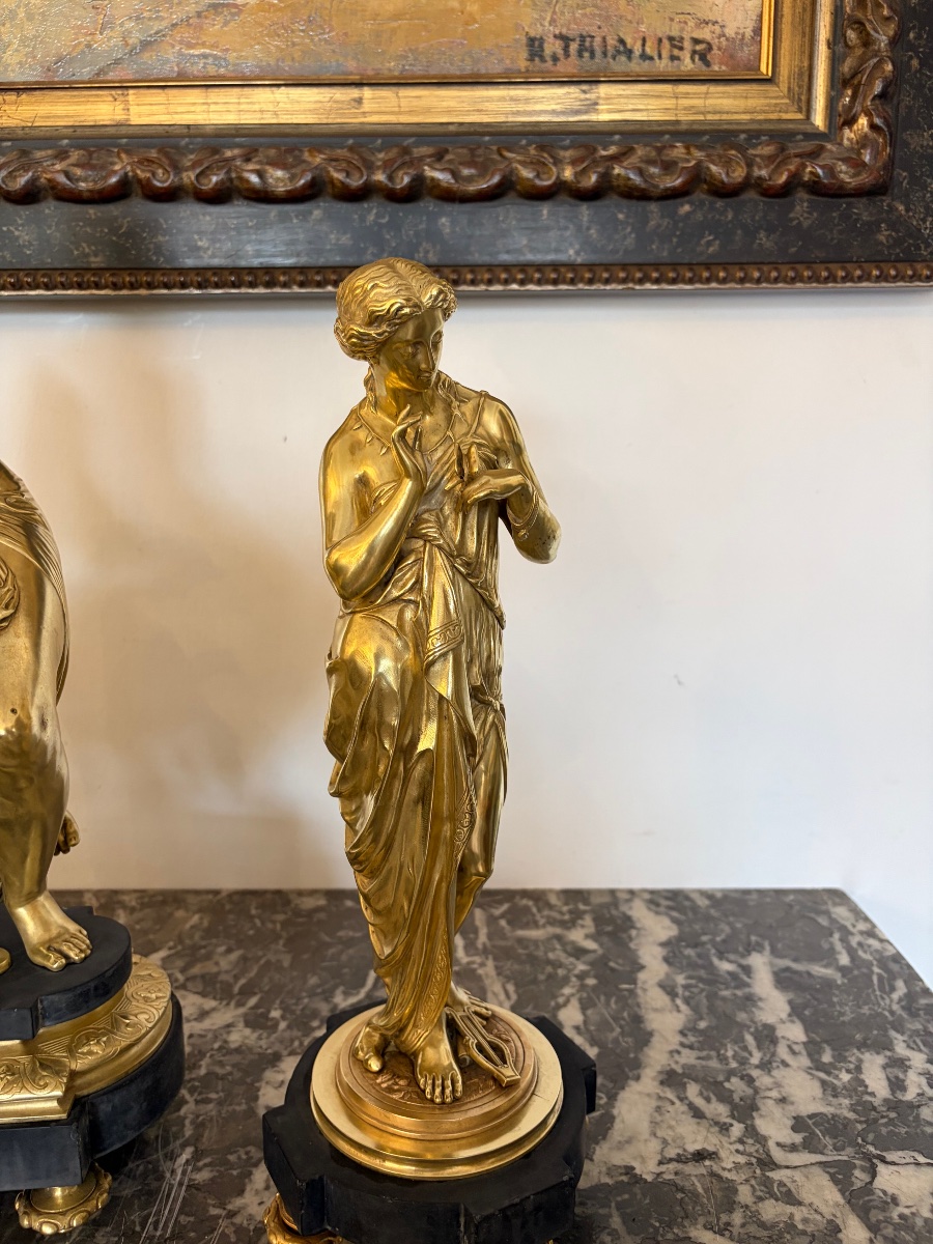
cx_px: 466
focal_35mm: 26
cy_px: 622
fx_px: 934
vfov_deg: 67.3
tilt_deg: -11.2
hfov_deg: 53.1
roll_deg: +0.2
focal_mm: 5.96
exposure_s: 1/50
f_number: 1.6
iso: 160
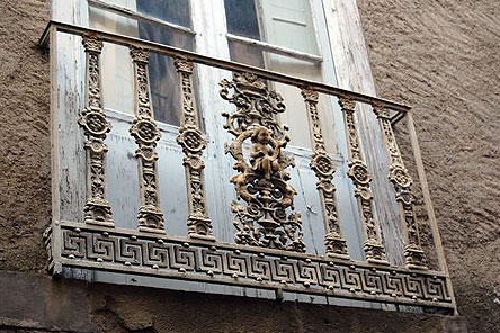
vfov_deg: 18.7
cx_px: 251
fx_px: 1014
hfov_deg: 27.7
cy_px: 168
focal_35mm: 73
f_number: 5.6
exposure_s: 1/125
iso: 250
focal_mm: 48
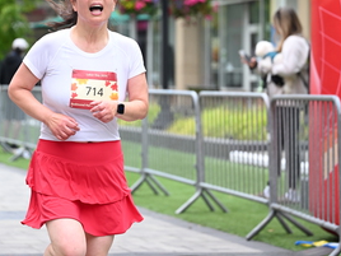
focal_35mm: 158
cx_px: 113
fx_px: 1556
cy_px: 55
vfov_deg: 9.4
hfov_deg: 12.5
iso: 640
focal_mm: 80
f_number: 2.8
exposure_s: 1/2000
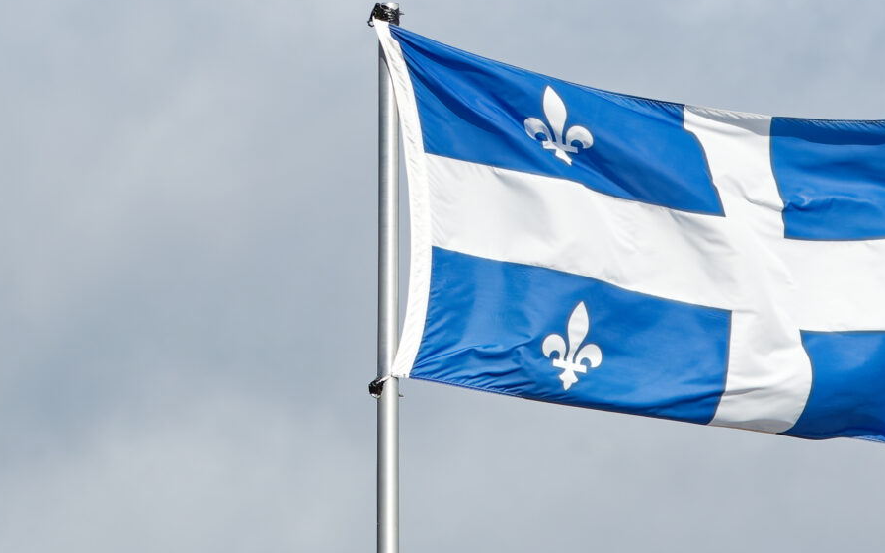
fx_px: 15798
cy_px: 204
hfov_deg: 3.2
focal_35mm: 655
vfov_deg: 2.0
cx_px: 66
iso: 250
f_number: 8
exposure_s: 1/1000
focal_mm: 150
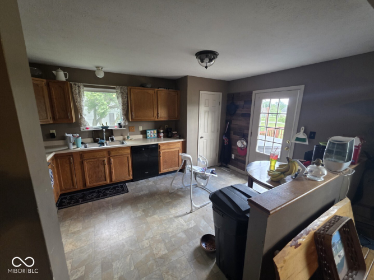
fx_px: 140
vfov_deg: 89.9
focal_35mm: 13
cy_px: 140
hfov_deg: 106.2
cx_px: 187
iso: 320
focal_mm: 2.2
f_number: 1.9
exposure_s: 1/60
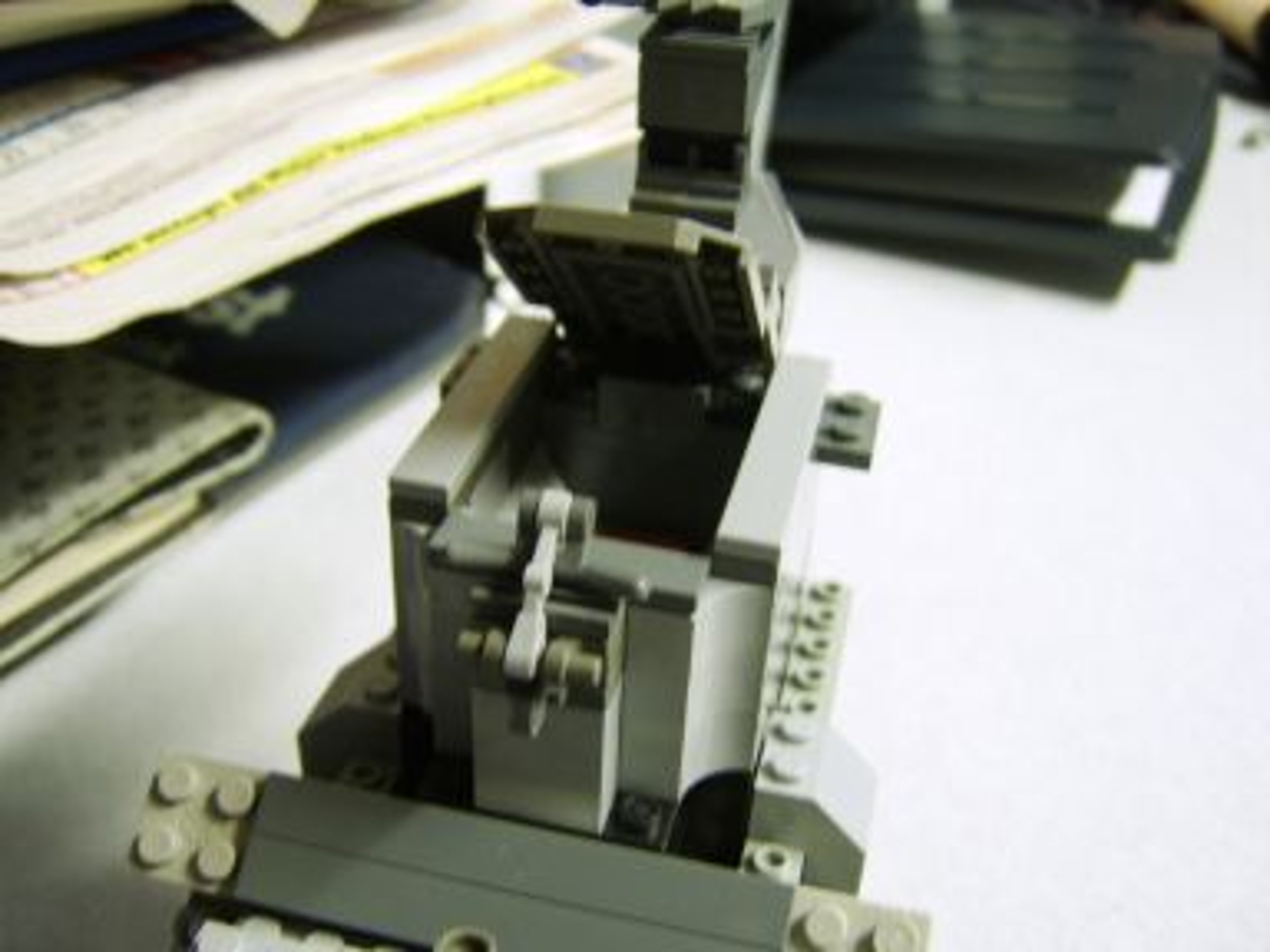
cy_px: 476
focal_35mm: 31
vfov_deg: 45.4
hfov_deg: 58.4
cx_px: 635
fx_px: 1137
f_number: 2.7
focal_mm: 8.13
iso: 71
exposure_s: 1/4
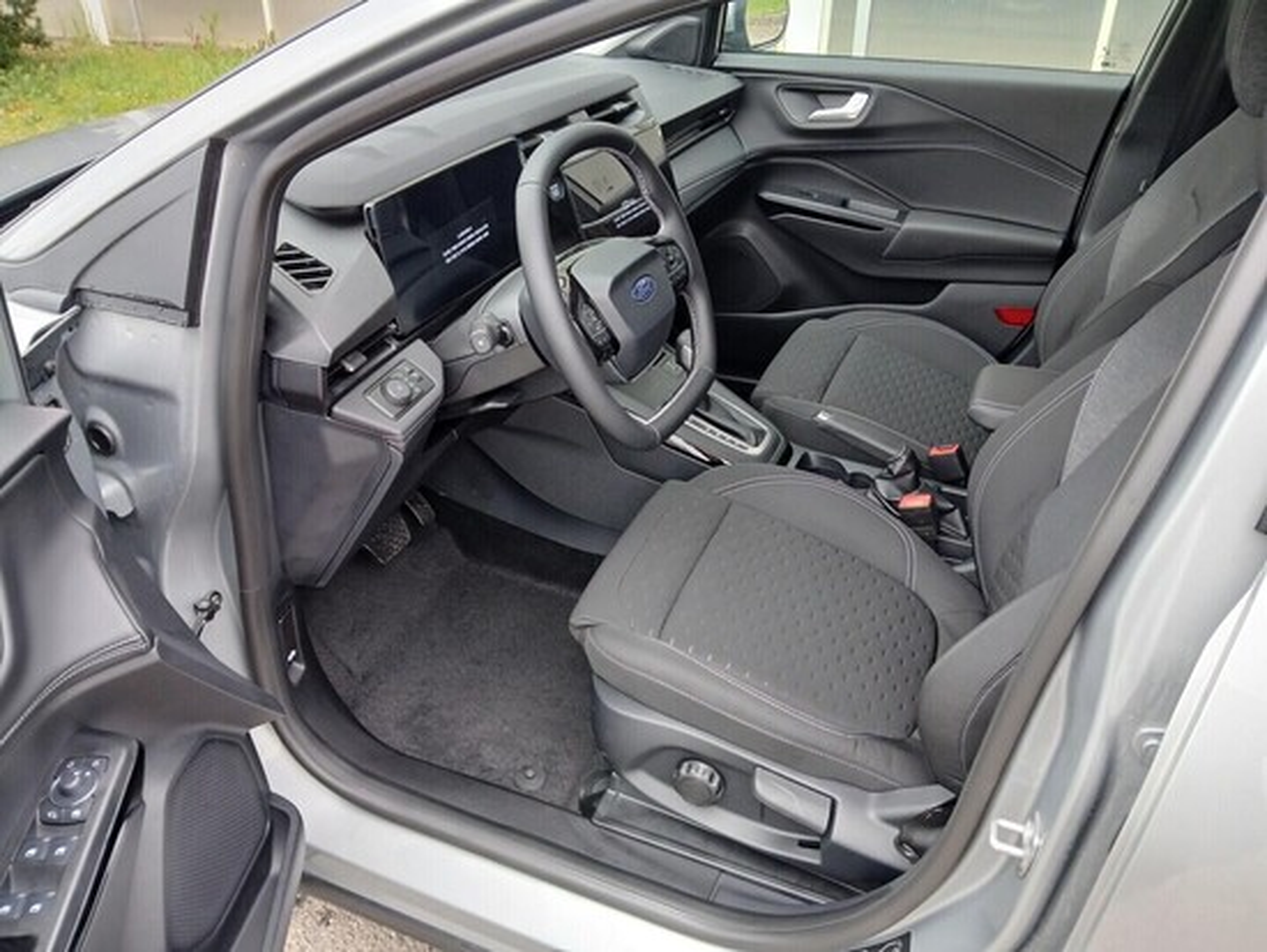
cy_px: 476
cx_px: 634
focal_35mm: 26
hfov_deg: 67.3
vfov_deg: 53.1
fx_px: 952
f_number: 1.8
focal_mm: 3.98
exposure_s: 1/50
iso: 200
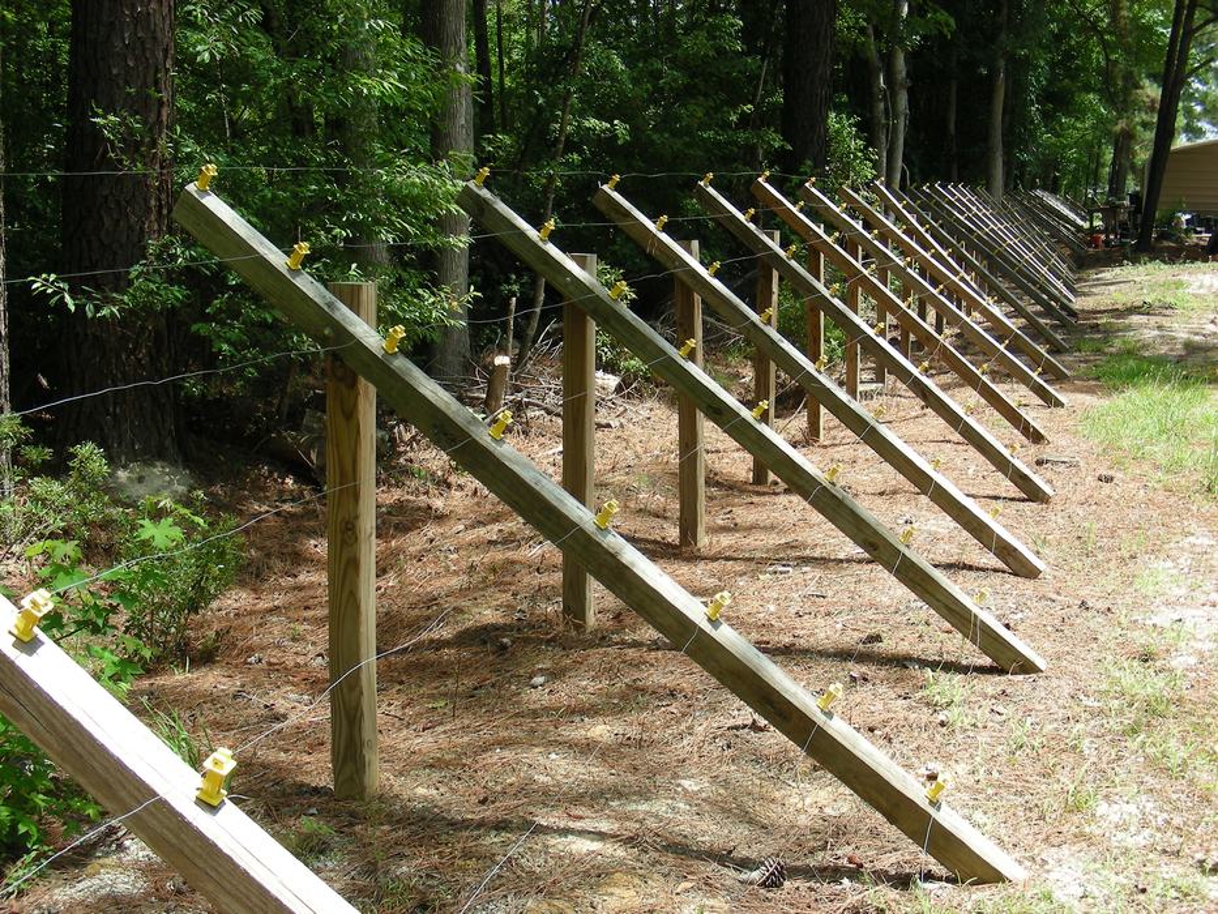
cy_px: 457
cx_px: 609
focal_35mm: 38
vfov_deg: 37.7
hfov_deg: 49.0
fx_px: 1337
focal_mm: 6.3
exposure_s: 1/152
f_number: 4
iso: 50
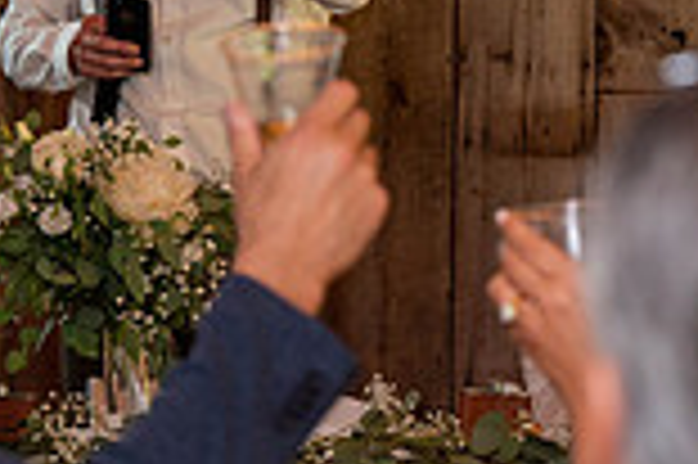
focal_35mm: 262
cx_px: -162
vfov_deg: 5.2
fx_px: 5074
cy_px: -59
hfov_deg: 7.8
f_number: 4
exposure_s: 1/60
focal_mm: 70
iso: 900
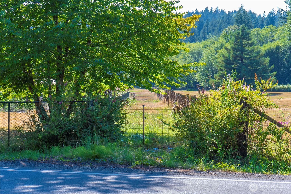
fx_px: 566
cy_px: 97
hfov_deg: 28.8
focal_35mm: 70
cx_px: 146
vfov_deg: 19.5
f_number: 7.1
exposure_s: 1/80
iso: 100
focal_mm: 70
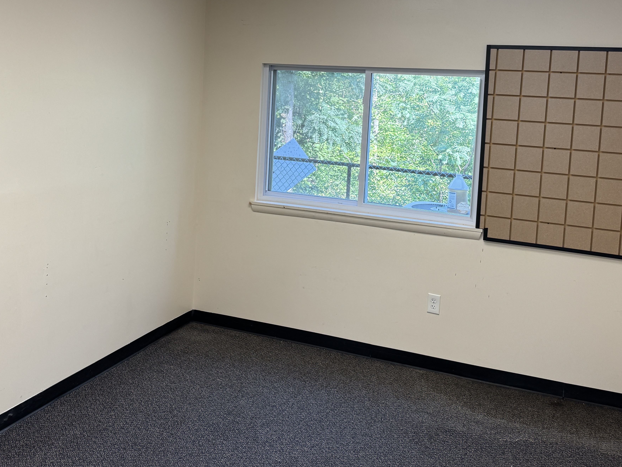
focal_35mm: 39
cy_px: 140
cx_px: 275
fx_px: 701
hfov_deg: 47.8
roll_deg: -3.4
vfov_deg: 36.3
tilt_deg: -4.5
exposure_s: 1/120
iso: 80
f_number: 1.78
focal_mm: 6.76
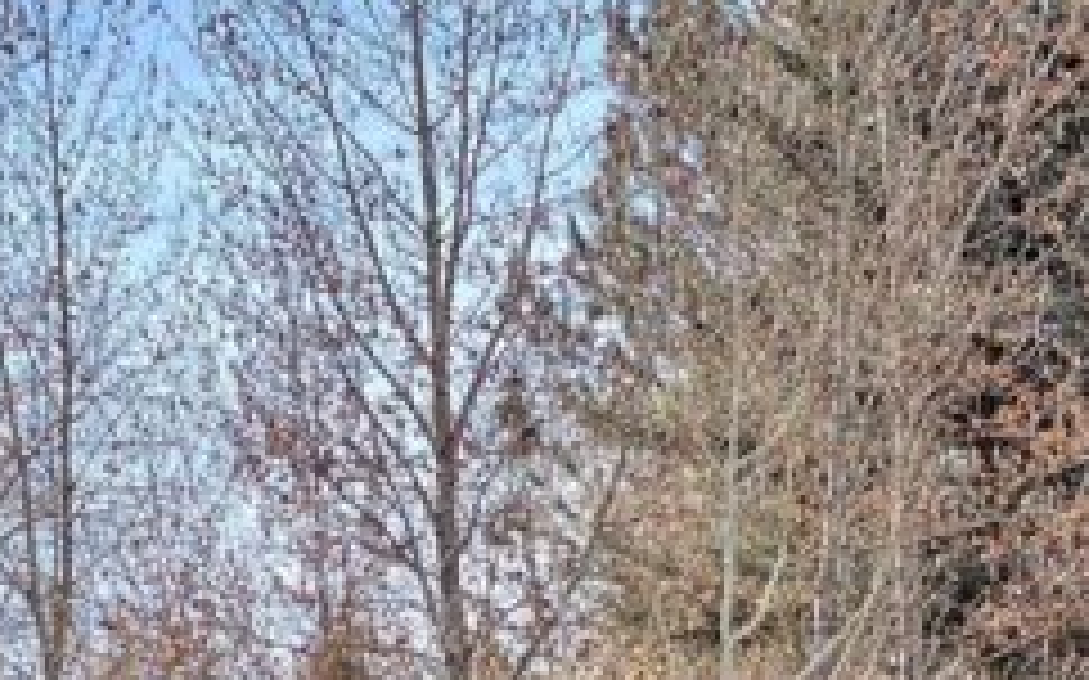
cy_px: 1052
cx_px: 1346
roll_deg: +0.9
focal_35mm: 189
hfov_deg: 10.9
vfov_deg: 6.8
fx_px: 5607
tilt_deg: +2.6
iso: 20
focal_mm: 6
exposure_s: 1/585
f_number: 2
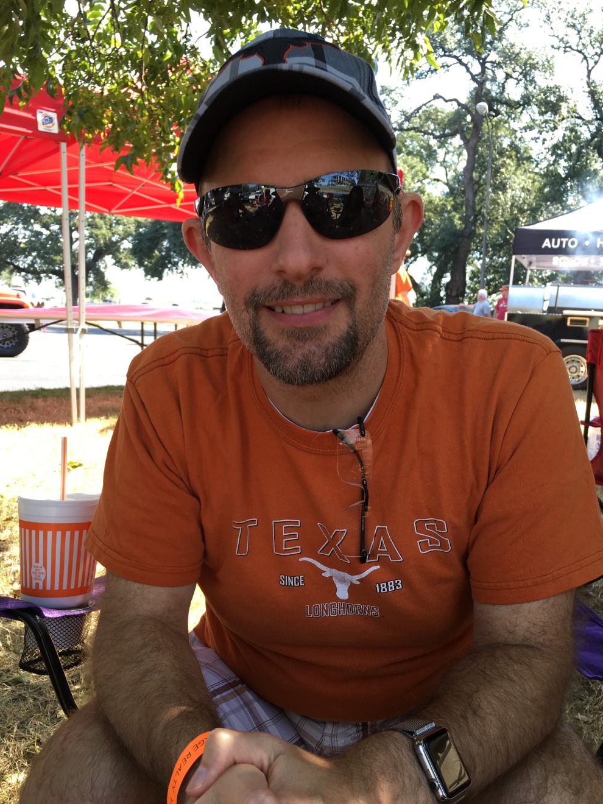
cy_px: 415
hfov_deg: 46.8
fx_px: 697
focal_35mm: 30
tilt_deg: -3.6
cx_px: 300
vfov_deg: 60.0
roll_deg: -3.0
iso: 25
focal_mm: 4.15
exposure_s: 1/125
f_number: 2.2
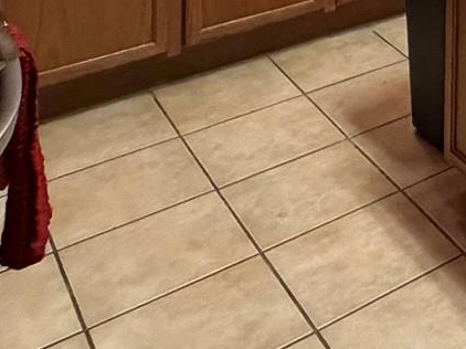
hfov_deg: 21.6
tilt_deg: -3.2
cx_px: 775
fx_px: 915
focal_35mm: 68
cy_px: -328
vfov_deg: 16.8
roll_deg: -2.2
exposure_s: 1/60
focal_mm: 2.22
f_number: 2.2
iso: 640
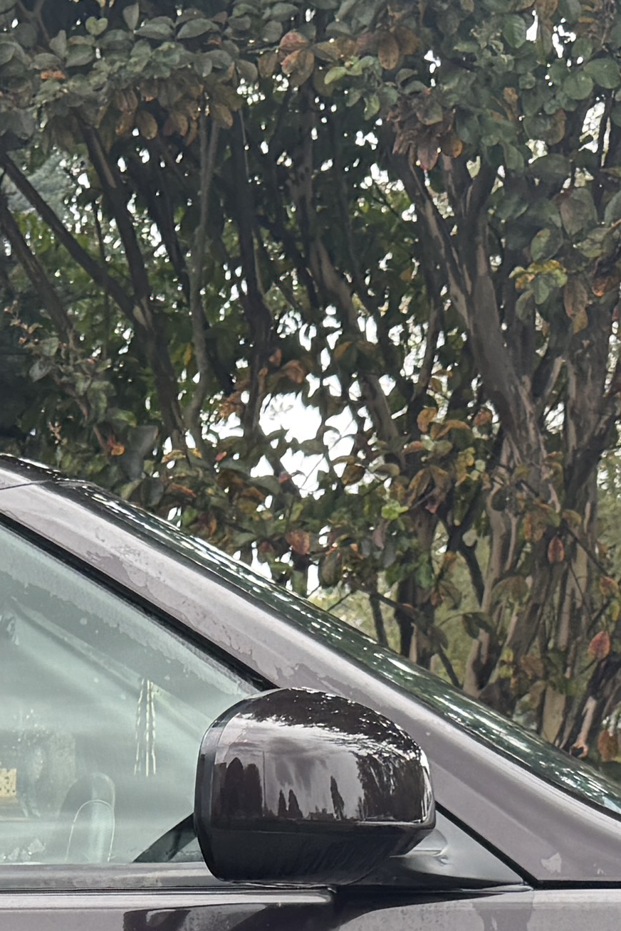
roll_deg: +0.3
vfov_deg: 17.1
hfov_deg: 12.0
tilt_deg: -11.9
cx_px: -301
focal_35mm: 109
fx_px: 2820
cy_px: 1363
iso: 100
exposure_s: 1/310
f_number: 1.78
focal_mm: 6.76
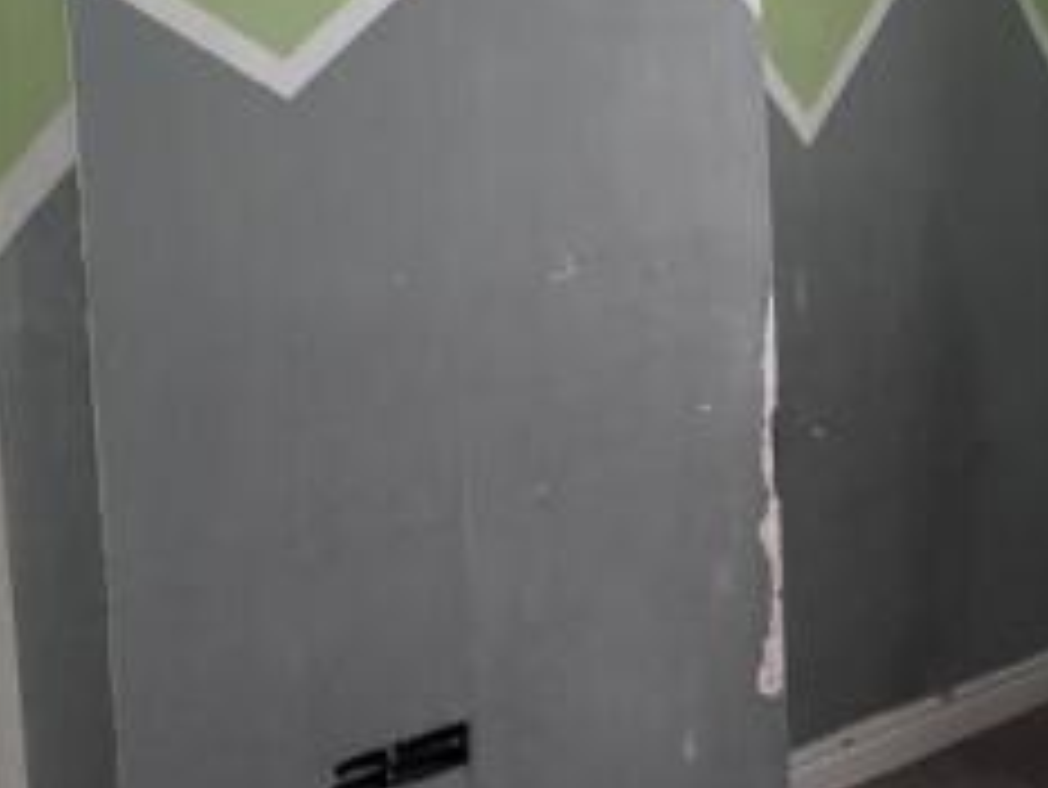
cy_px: 200
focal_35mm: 65
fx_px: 1969
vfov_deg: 22.4
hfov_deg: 27.8
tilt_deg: -6.4
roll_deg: +1.3
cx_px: 1086
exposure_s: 1/60
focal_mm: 5.96
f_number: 1.6
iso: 500
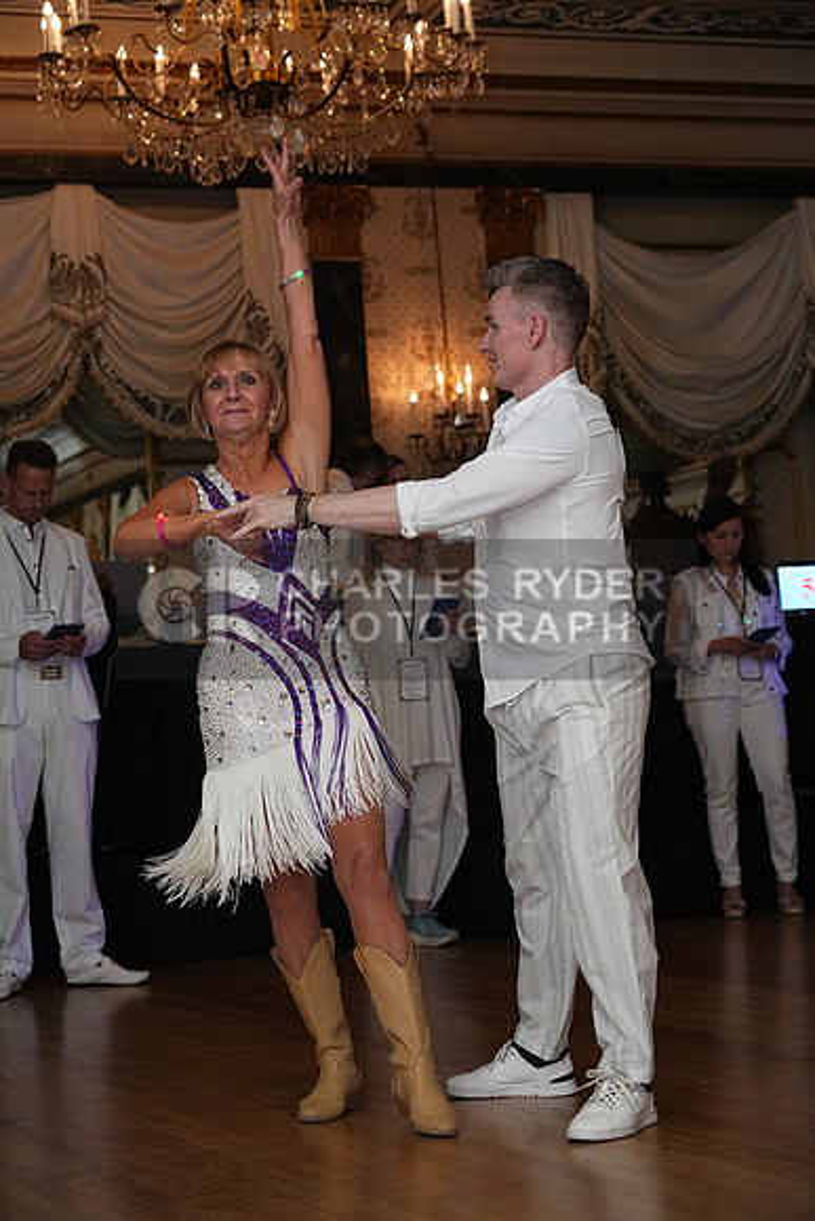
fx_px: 2477
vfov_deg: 27.7
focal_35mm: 73
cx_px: 408
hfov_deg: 18.7
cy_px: 610
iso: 5000
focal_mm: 73
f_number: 5
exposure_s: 1/200
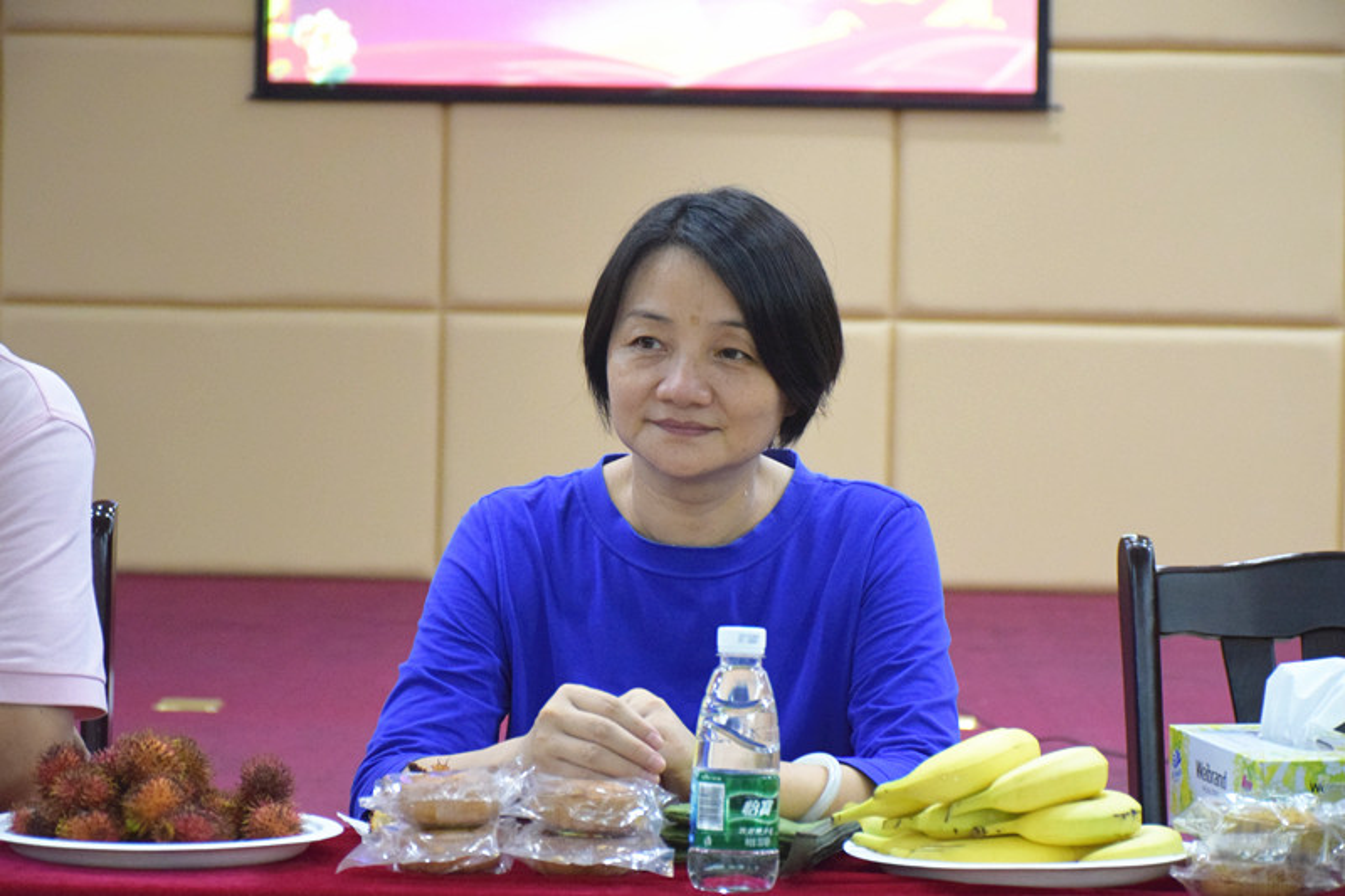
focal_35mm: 99
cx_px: 672
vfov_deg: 13.8
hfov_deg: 20.6
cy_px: 448
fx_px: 3698
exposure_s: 1/60
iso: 2800
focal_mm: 66
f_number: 5
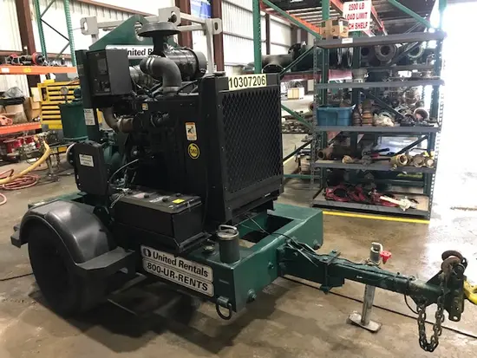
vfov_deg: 49.8
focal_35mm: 28
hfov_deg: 63.4
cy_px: 179
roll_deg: +3.4
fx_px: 386
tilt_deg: -13.4
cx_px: 238
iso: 100
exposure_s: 1/13
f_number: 1.8
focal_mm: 3.99
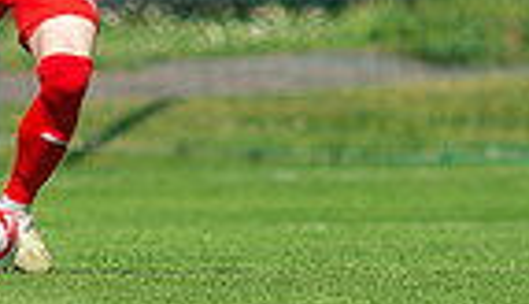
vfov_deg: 0.6
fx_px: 27932
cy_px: -3
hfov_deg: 1.1
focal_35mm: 1982
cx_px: -146
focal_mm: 420
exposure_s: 1/2000
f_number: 4
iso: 220
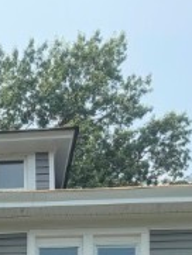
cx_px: -61
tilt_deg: +2.0
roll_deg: -0.3
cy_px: 525
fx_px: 753
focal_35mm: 102
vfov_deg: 15.2
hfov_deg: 13.9
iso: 100
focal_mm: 6.76
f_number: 1.78
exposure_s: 1/2801
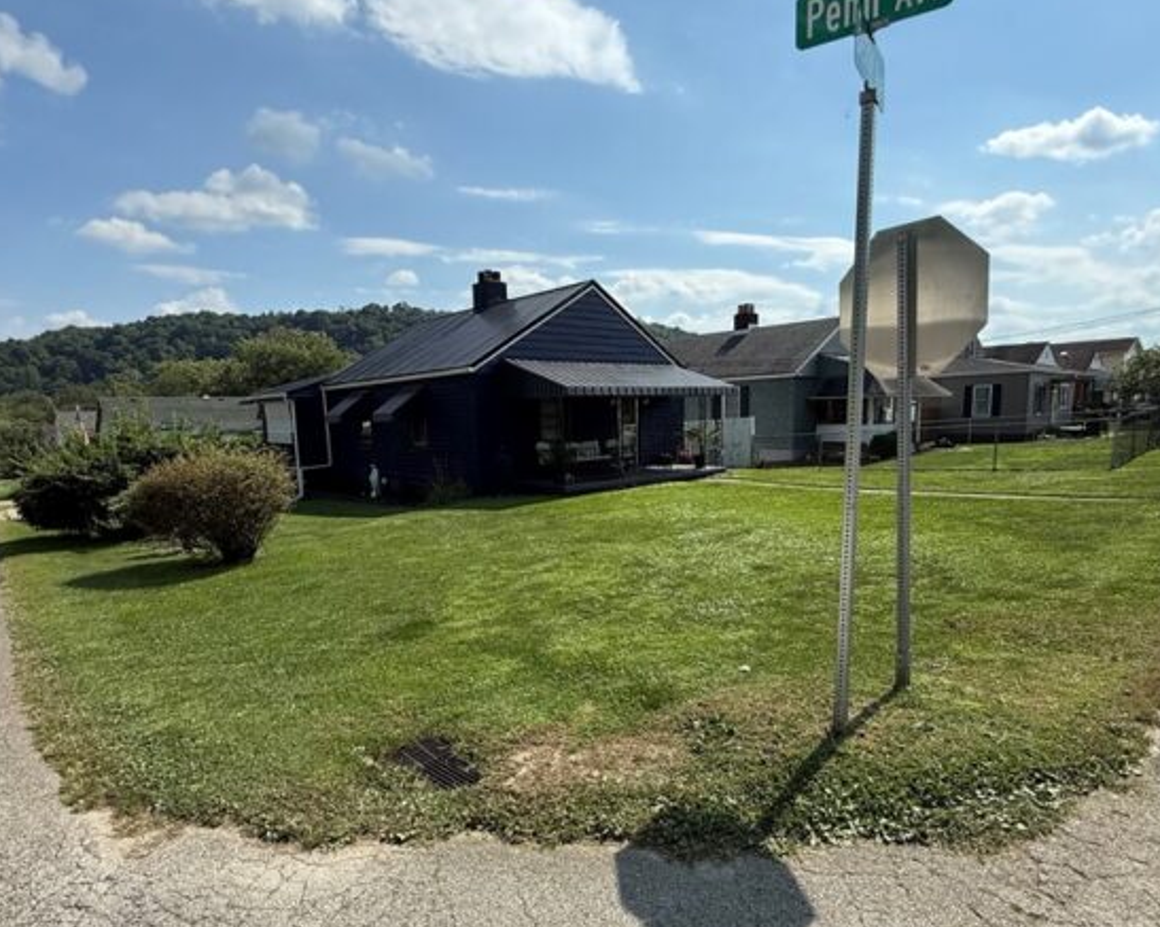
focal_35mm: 20
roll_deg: +1.7
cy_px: 511
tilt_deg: -7.8
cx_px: 568
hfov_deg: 80.4
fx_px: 686
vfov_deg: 67.9
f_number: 2.2
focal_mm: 2.22
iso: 64
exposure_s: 1/1848
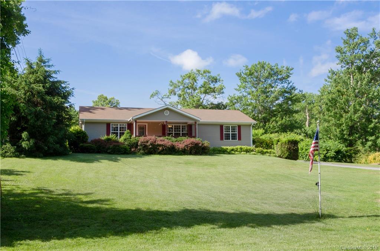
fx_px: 379
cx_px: 190
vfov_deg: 36.7
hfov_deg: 53.3
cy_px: 126
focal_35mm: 36
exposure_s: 1/125
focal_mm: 24
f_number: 18
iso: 400
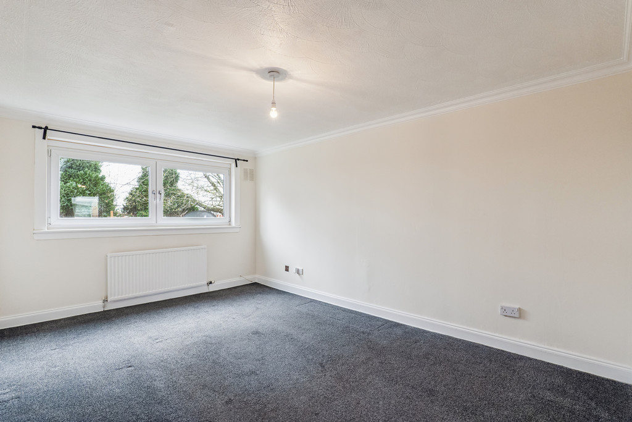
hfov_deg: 96.7
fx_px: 281
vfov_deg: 73.8
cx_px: 316
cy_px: 211
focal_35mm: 16
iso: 2500
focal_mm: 16
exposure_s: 1/100
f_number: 8
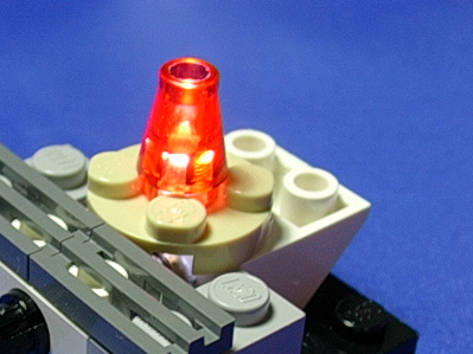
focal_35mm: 101
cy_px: 282
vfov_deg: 14.6
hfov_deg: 19.3
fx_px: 1380
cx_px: 113
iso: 70
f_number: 3.5
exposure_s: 1/10.6
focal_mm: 9.6
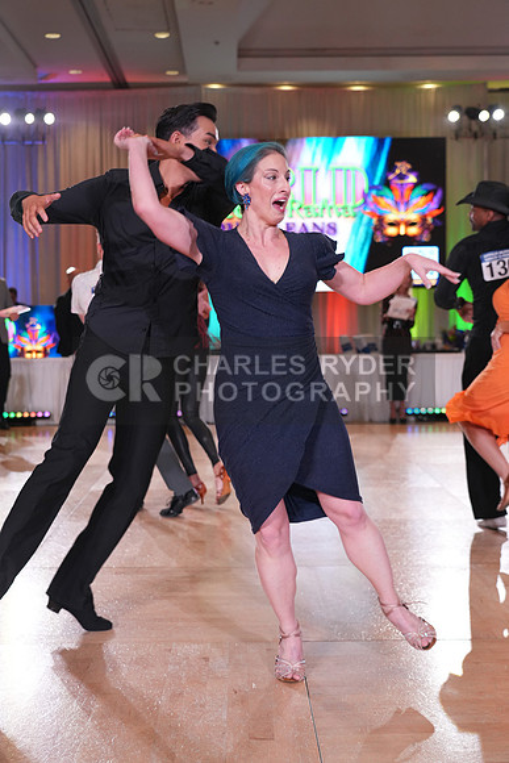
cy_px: 382
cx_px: 254
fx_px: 1017
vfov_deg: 41.1
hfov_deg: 28.1
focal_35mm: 48
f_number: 4
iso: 1250
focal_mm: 48
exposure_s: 1/320
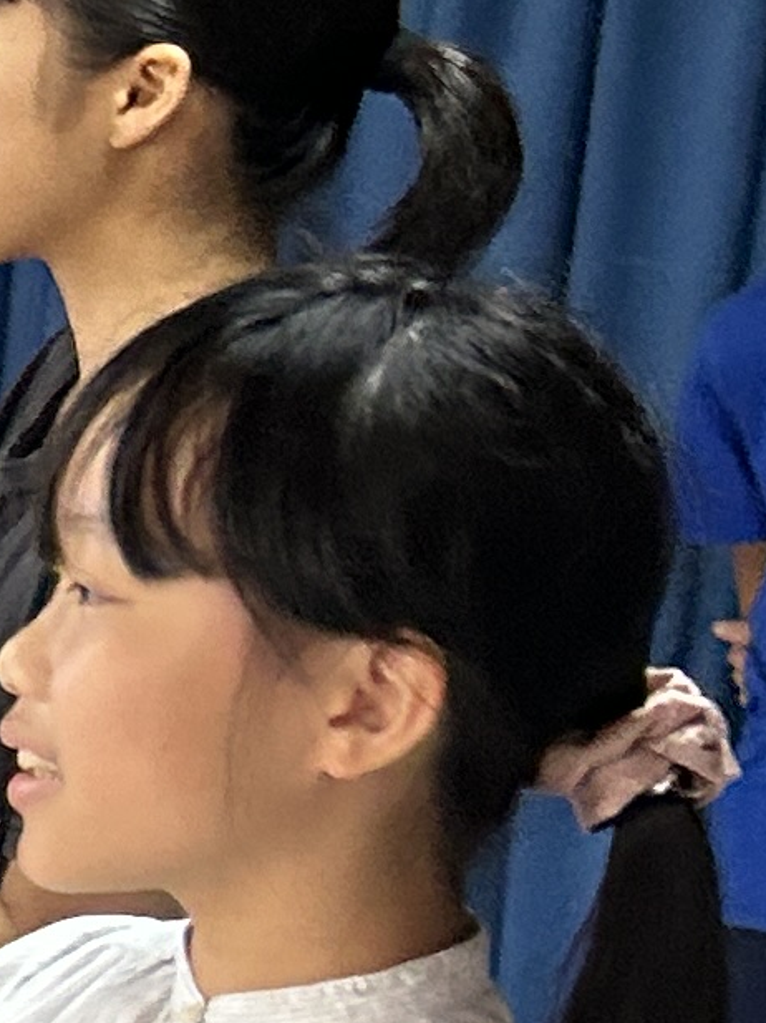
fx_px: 5021
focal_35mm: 170
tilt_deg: -10.9
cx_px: -2172
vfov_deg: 11.5
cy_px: 1041
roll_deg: -0.5
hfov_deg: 6.9
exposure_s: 1/60
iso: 200
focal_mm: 5.7
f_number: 1.5
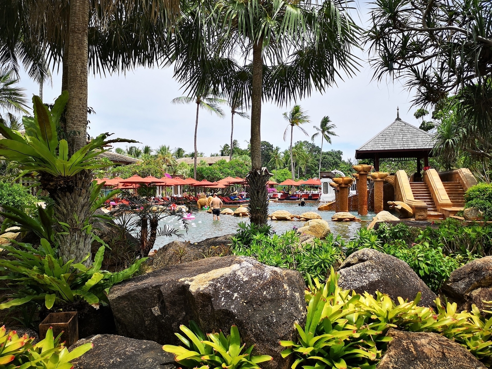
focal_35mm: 27
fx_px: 384
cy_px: 184
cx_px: 246
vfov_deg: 51.4
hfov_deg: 65.3
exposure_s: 1/1538
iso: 50
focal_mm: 3.95
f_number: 1.8
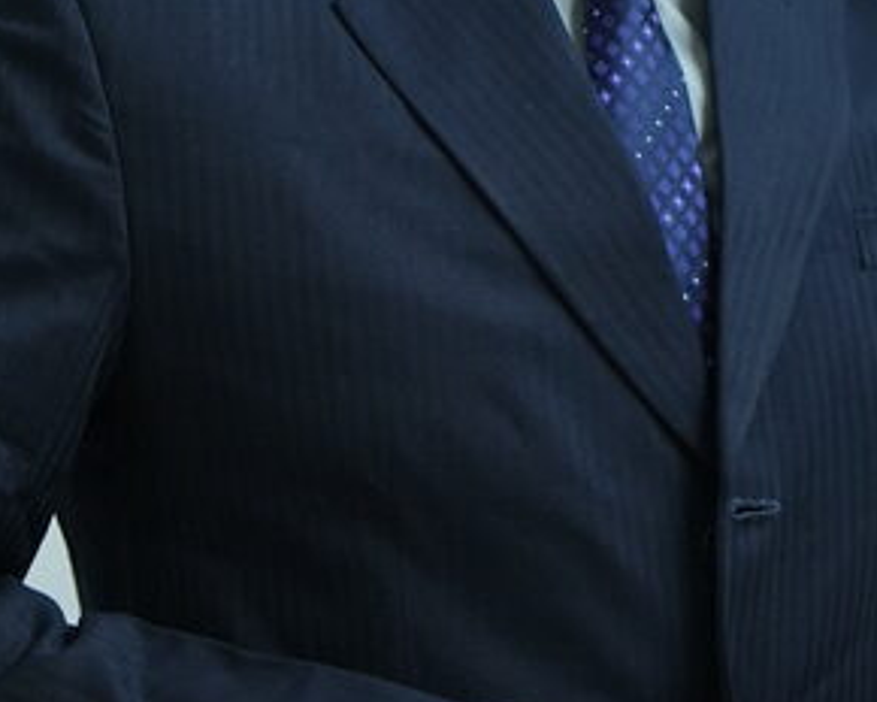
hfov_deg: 4.8
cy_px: 268
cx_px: 476
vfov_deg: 3.9
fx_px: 10356
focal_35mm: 399
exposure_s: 1/250
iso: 640
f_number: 1.8
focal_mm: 85
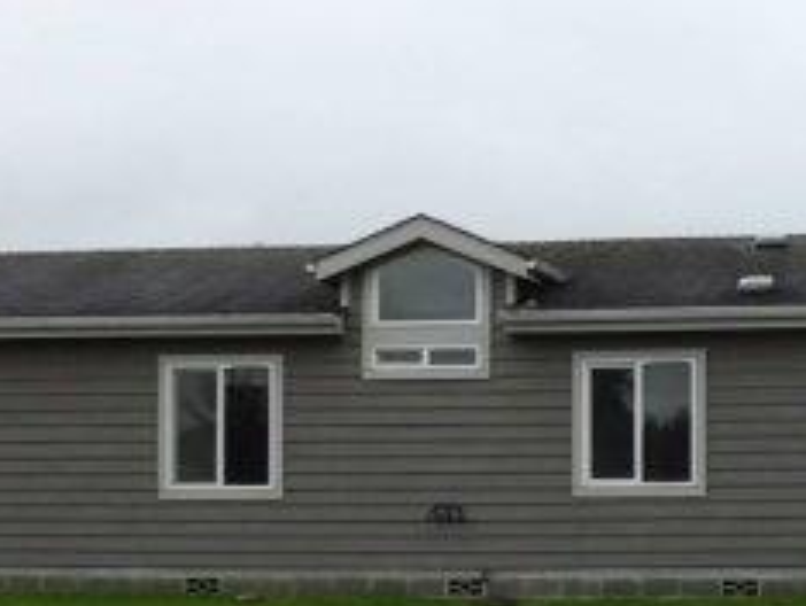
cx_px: 682
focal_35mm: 71
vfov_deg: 20.5
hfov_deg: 26.7
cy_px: 485
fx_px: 1655
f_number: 2.8
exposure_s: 1/320
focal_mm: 4.7
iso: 100
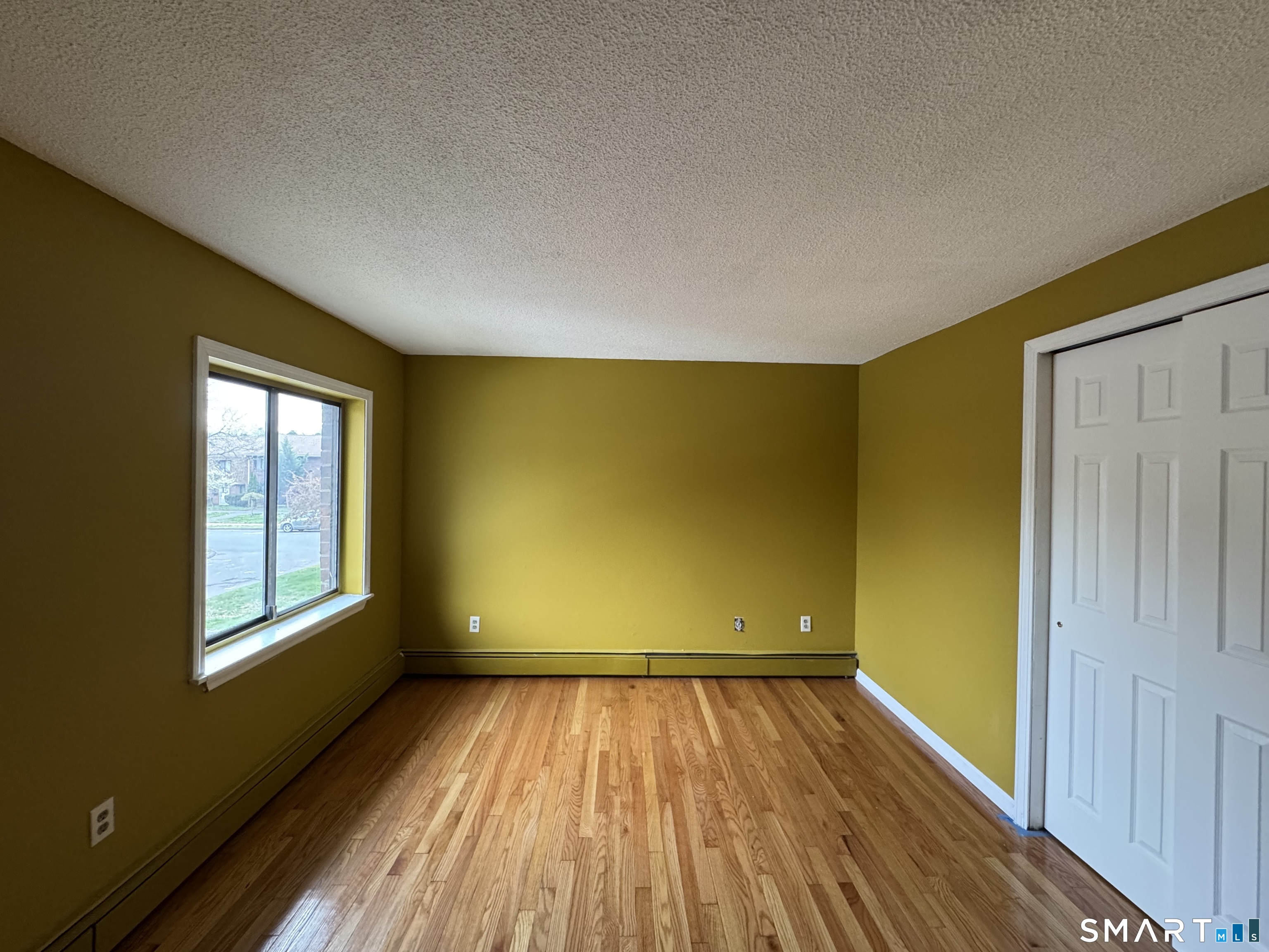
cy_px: 476
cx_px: 634
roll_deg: -0.8
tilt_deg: -0.8
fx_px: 513
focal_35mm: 14
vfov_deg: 85.7
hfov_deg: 102.1
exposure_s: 1/60
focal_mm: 2.22
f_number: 2.2
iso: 320
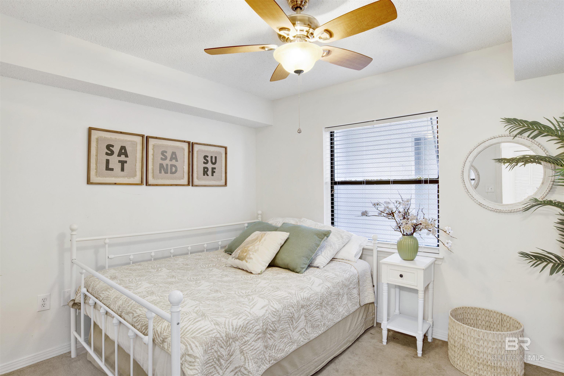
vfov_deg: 67.4
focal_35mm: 18
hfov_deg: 90.0
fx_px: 282
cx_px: 282
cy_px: 188
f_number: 11
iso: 200
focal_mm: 18
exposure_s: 1
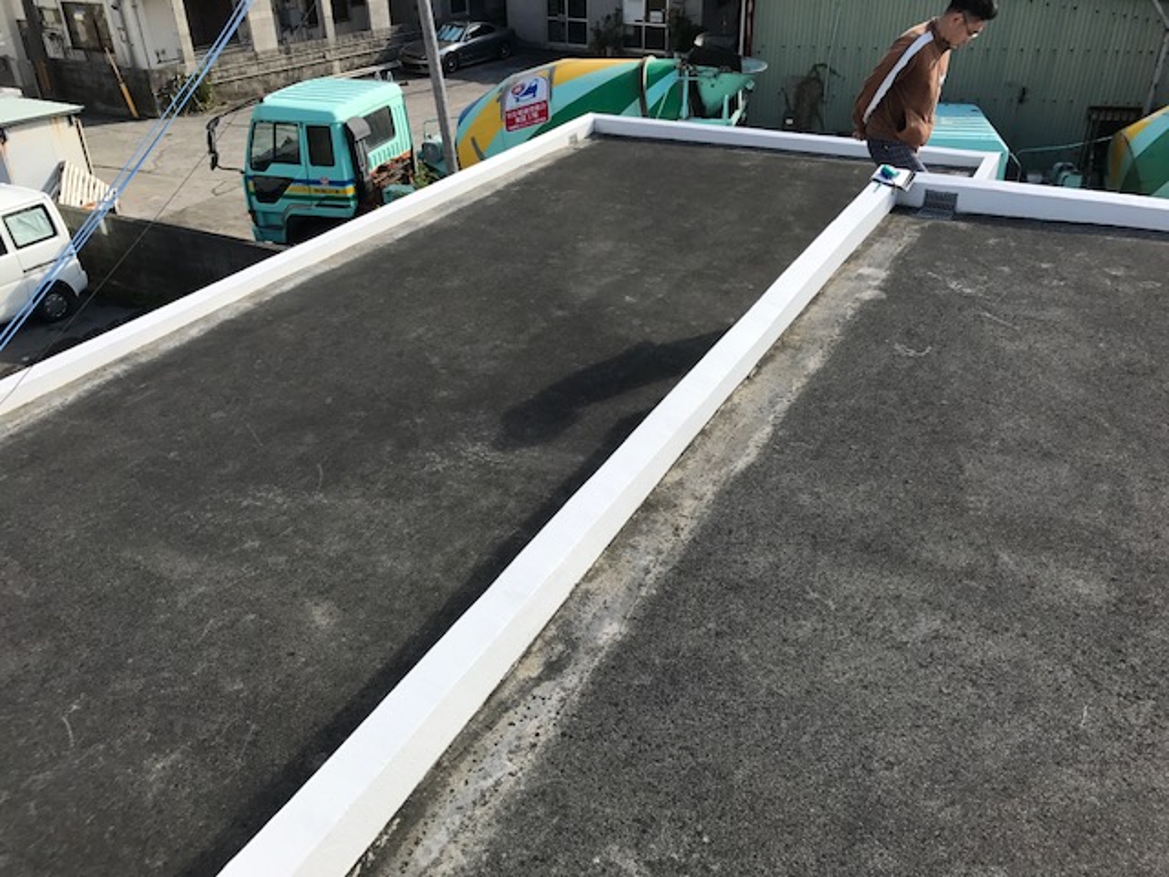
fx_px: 946
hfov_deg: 63.4
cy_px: 438
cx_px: 584
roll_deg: -1.3
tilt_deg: -26.2
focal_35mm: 28
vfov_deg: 49.7
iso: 20
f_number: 1.8
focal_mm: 3.99
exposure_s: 1/1681
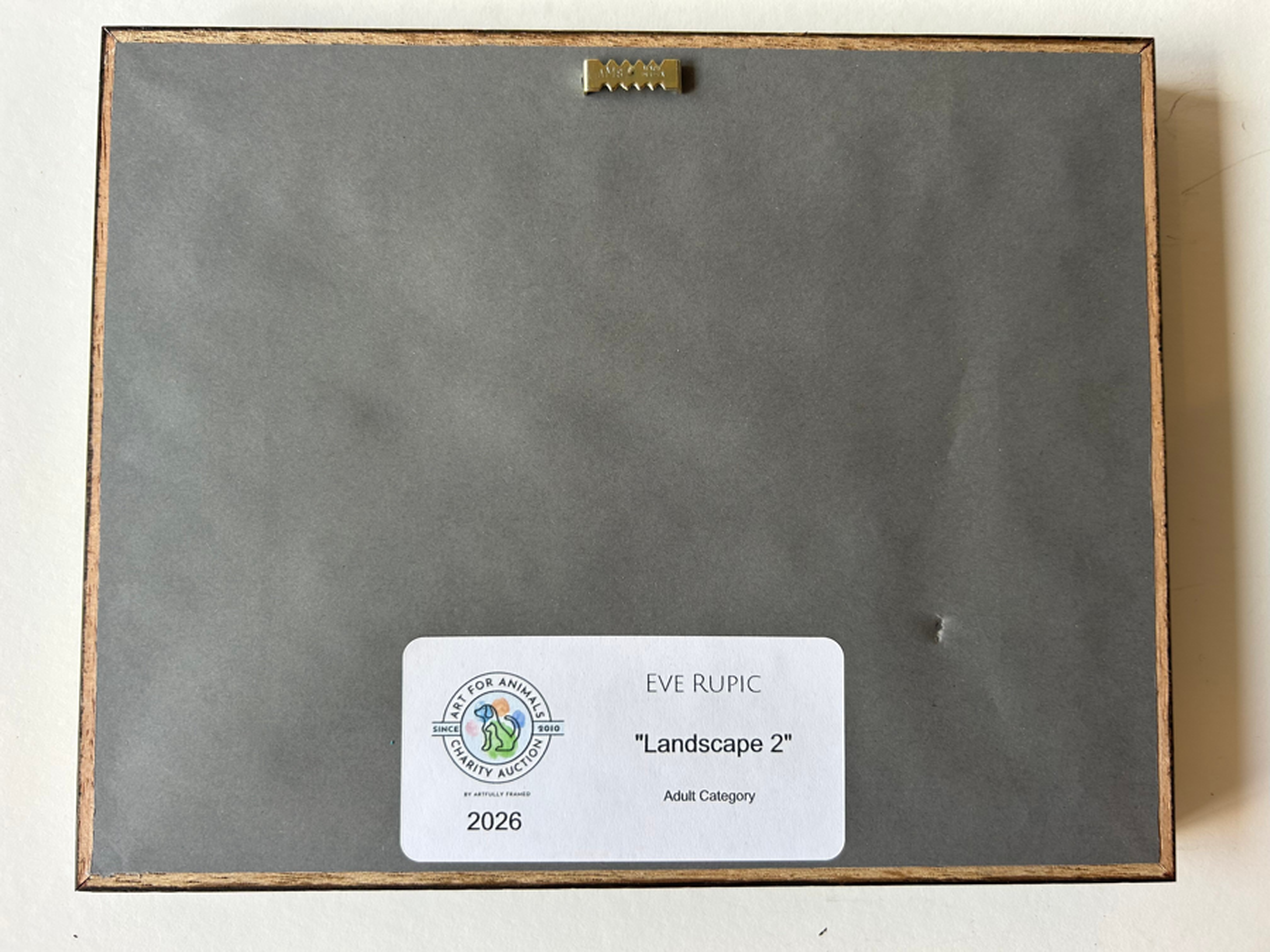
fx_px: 954
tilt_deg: -86.4
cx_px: 635
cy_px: 476
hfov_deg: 67.3
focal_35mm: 26
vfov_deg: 53.1
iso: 64
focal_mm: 5.7
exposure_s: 1/120
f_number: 1.5
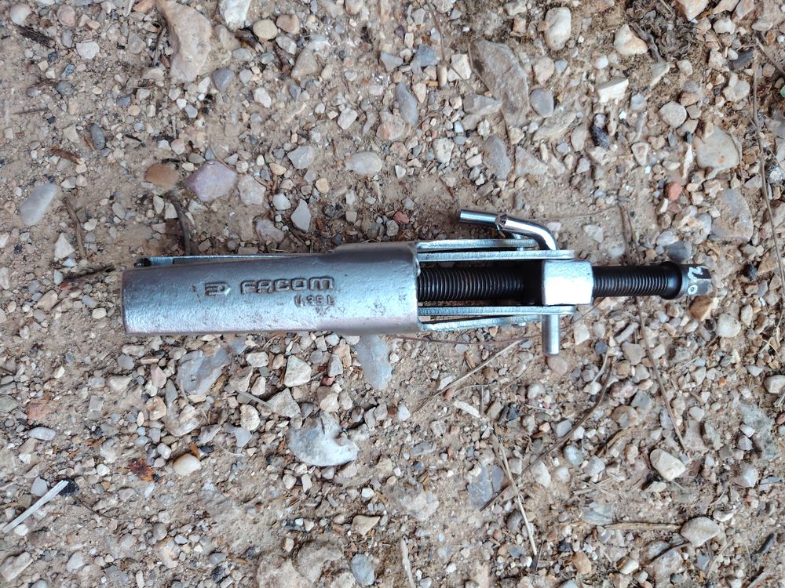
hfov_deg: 71.6
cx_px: 392
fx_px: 544
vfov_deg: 56.8
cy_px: 294
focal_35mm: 24
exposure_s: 1/100
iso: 575
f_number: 1.75
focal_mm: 5.25
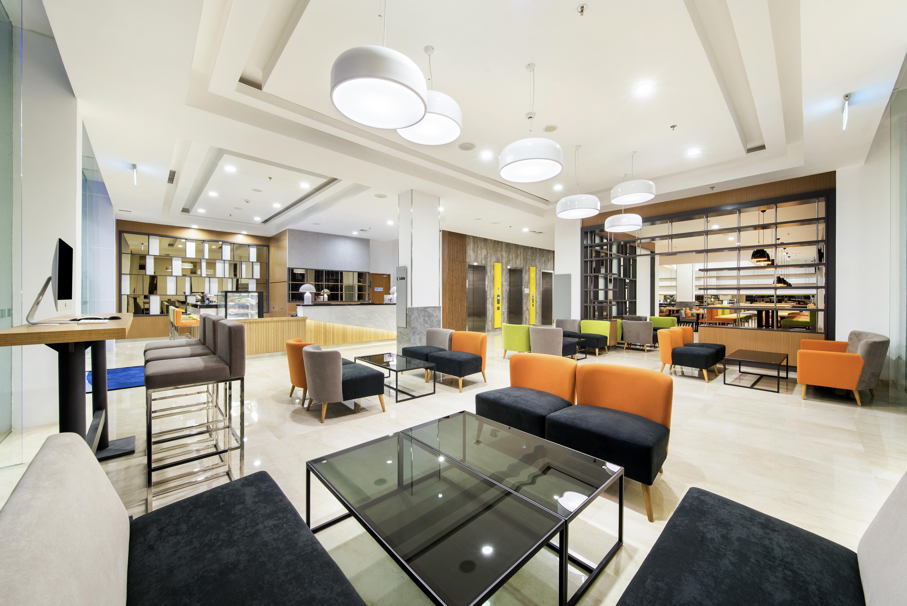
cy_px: 303
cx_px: 454
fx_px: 328
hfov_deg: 108.3
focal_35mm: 13
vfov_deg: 85.5
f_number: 11
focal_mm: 13
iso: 250
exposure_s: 2
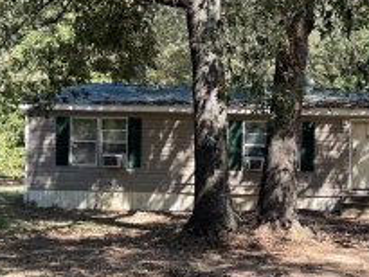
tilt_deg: -2.4
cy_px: 180
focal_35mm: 65
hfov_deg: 28.8
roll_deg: -1.4
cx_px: 324
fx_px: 693
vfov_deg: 22.5
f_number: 1.6
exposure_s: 1/703
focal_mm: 4.2
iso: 32
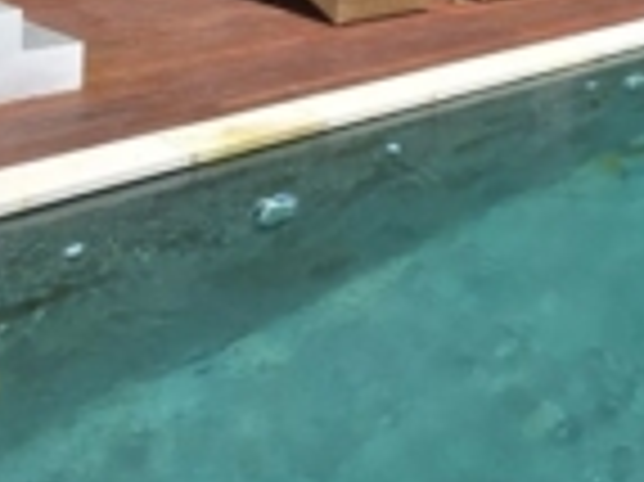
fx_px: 985
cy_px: -216
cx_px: 432
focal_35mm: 53
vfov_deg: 22.9
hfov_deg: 35.8
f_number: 2.2
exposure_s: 1/1222
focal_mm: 1.7
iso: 25
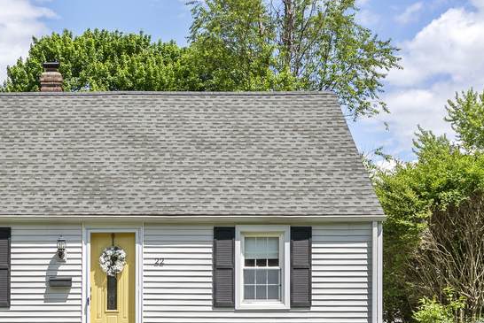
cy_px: 250
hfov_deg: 24.2
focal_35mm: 82
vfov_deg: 16.6
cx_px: 64
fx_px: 1103
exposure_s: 1/500
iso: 80
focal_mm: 35
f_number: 5.6
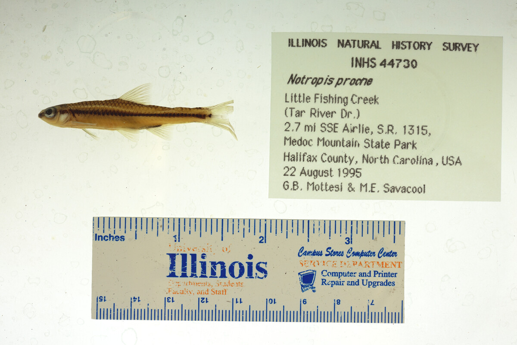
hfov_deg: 33.4
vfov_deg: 22.6
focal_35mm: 60
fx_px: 862
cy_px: 172
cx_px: 258
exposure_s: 1/200
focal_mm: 60
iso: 100
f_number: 10
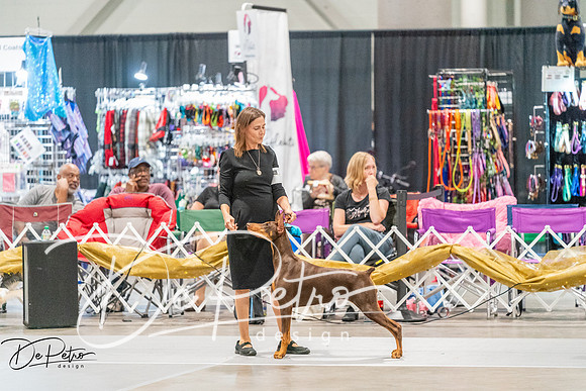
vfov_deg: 6.9
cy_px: 196
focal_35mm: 200
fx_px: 3256
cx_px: 293
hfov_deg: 10.3
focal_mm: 200
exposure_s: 1/250
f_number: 2.8
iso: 10000
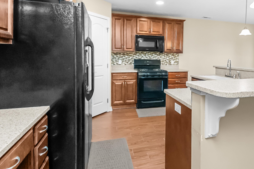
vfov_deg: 58.7
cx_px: 156
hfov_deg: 80.0
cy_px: 62
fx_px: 148
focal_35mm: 21
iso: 4000
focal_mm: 10
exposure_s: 1/200
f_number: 4.5
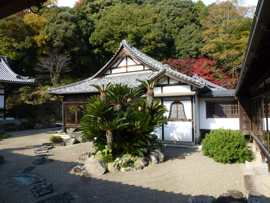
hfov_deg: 71.6
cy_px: 102
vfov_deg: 56.8
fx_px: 187
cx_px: 135
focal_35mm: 24
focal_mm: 4.3
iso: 100
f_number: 4
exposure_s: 1/320
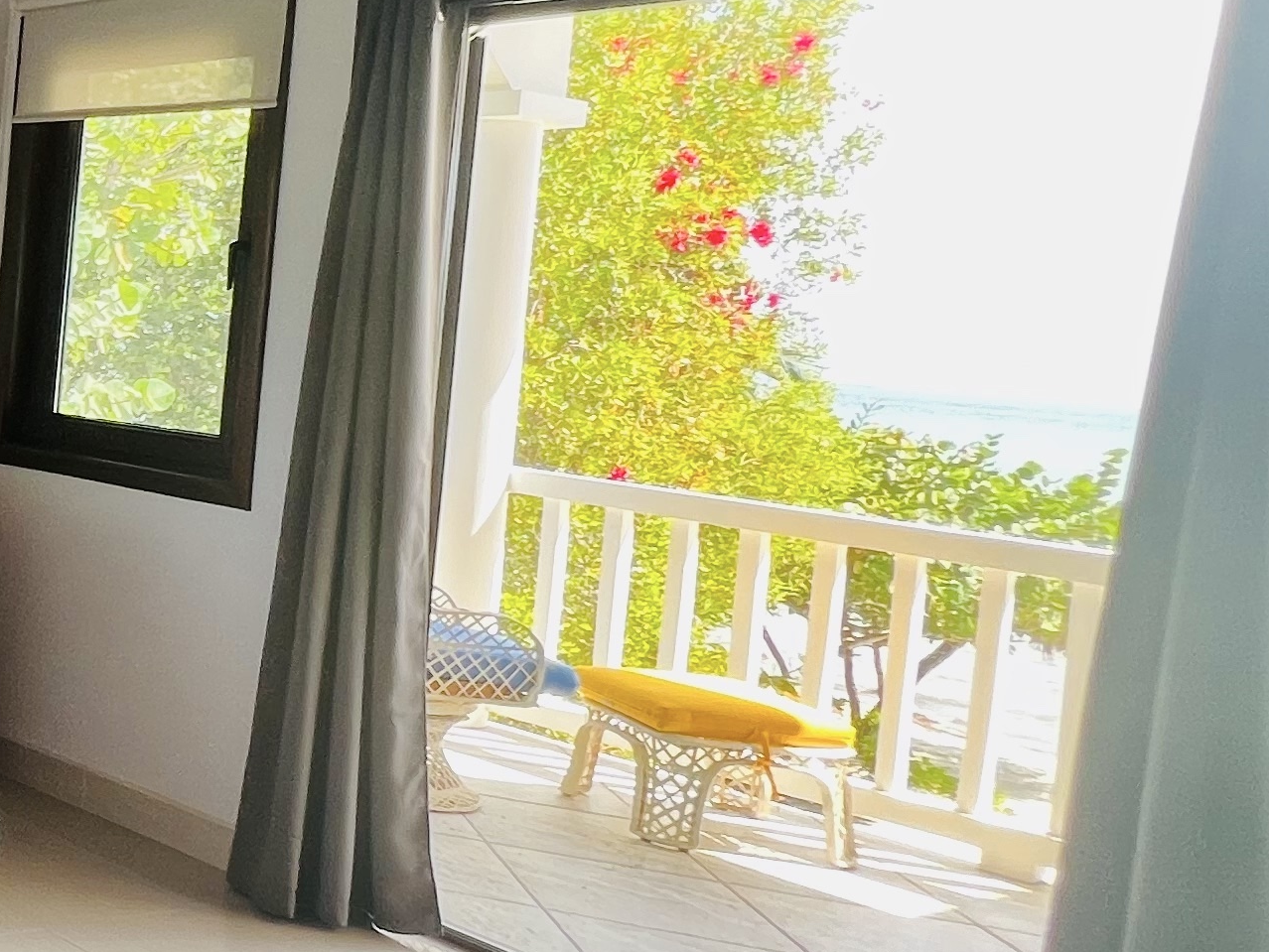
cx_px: -527
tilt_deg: -1.9
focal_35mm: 41
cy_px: 330
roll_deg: -4.2
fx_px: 1503
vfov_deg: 34.9
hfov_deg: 30.7
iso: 32
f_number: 1.8
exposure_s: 1/115
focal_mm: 1.57
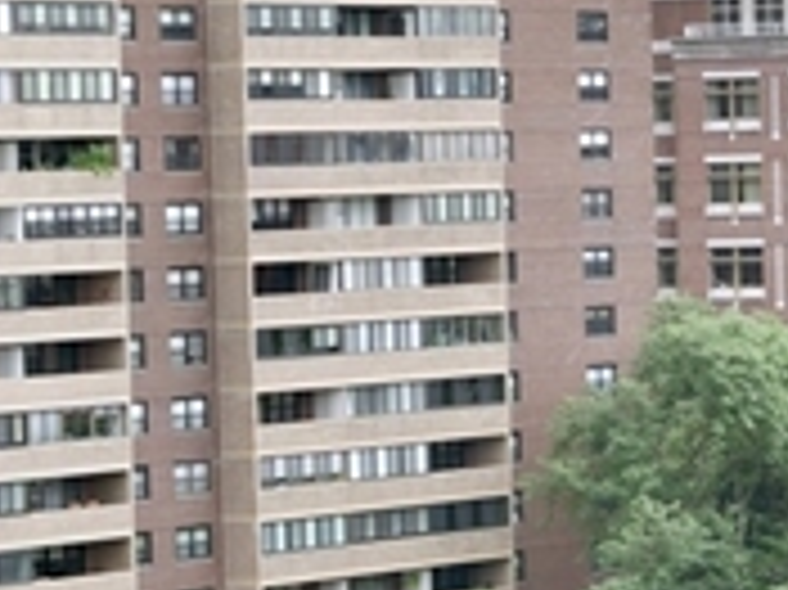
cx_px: 671
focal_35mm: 197
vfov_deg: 7.5
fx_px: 4481
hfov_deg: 10.0
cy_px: 345
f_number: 5
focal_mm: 35
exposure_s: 1/100
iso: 100
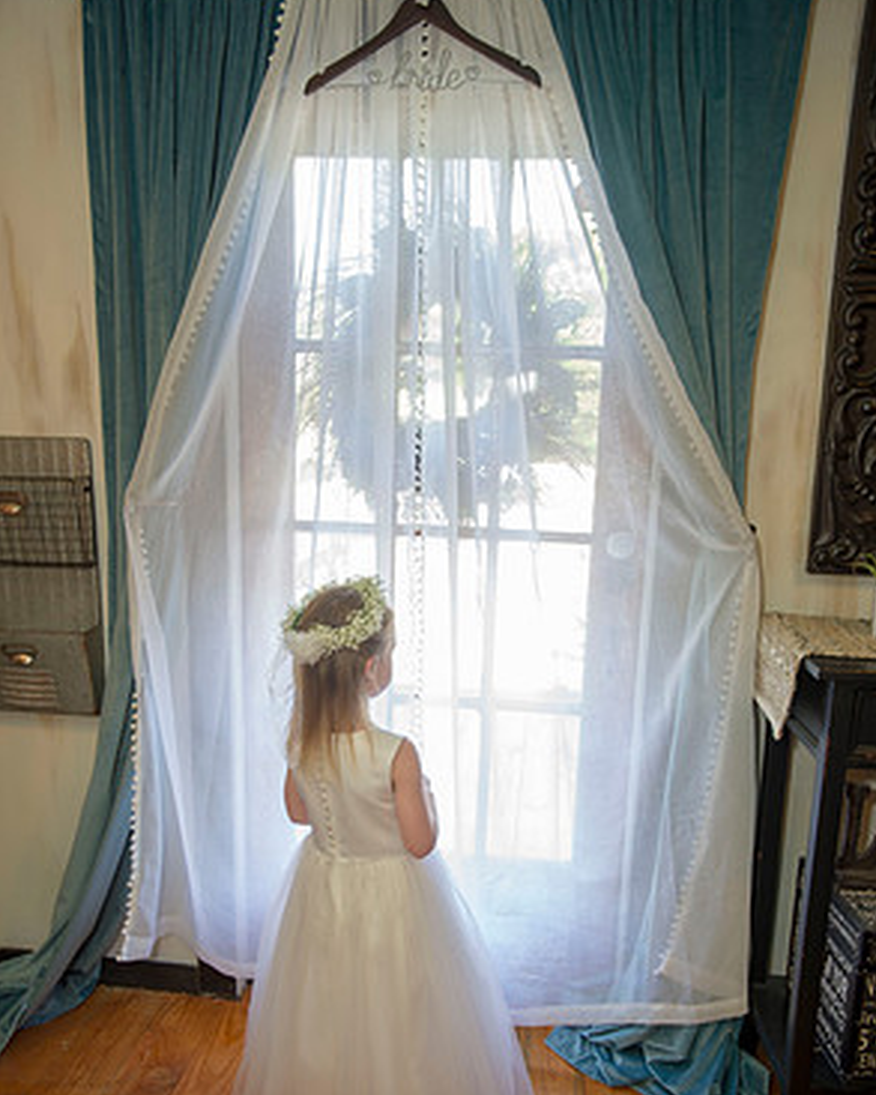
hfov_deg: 48.5
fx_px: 972
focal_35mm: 30
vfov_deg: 58.5
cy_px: 628
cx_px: 444
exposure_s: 1/125
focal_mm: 26
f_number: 2.8
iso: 640
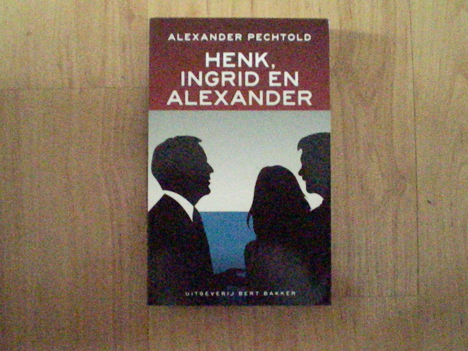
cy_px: 176
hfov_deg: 49.0
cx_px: 234
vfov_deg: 37.7
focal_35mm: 38
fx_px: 514
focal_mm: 6.3
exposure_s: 1/21.3
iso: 7200
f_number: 3.1
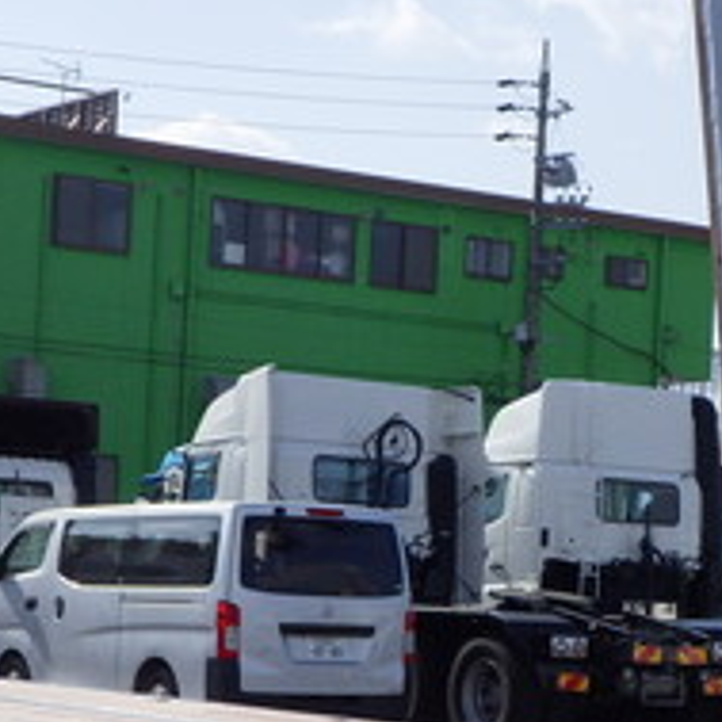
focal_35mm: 102
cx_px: 462
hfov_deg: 17.0
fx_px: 2407
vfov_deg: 16.9
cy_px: 565
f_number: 4.6
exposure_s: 1/1500
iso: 250
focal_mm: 6.1
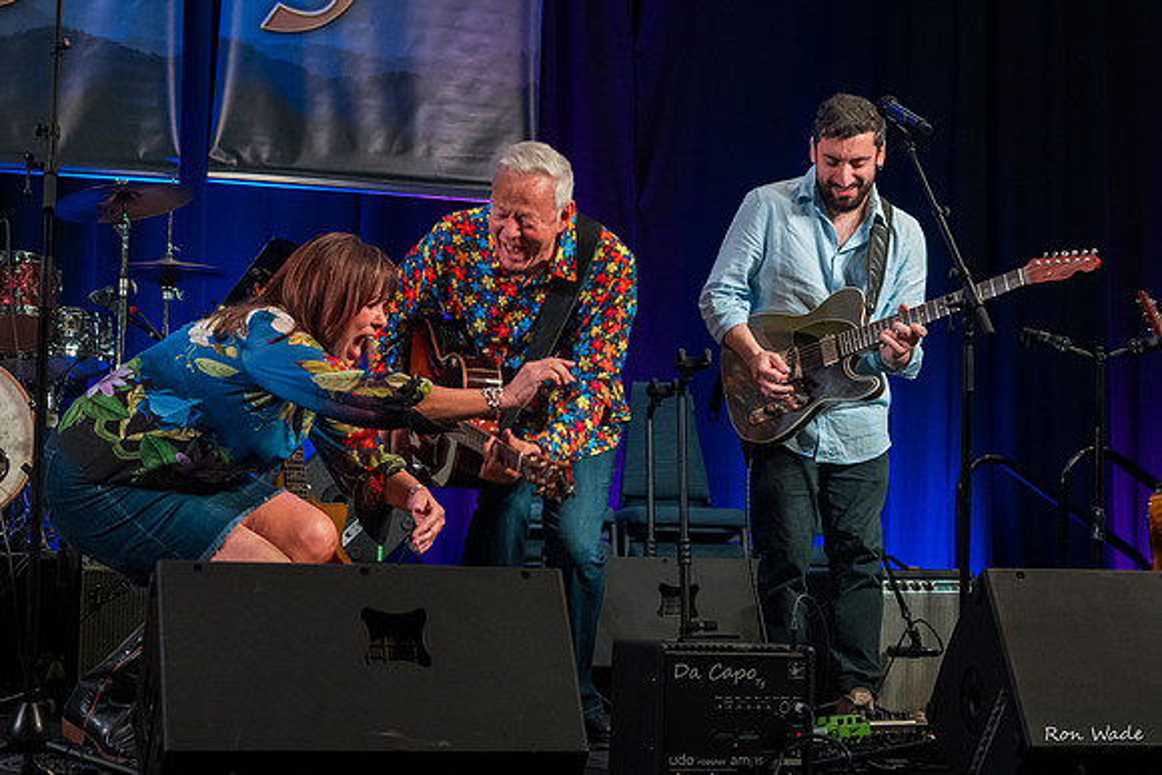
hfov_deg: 24.4
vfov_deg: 16.4
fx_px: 2685
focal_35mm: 83
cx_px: 620
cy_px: 380
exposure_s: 1/200
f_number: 7.1
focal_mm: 77
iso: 10000
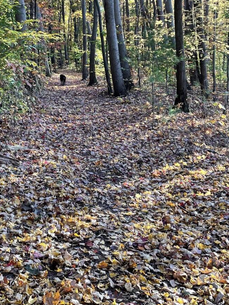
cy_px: 55
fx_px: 520
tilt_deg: +1.1
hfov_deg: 24.7
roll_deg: +1.2
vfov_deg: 31.7
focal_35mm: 59
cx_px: 85
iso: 40
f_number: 1.6
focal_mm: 4.2
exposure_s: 1/121
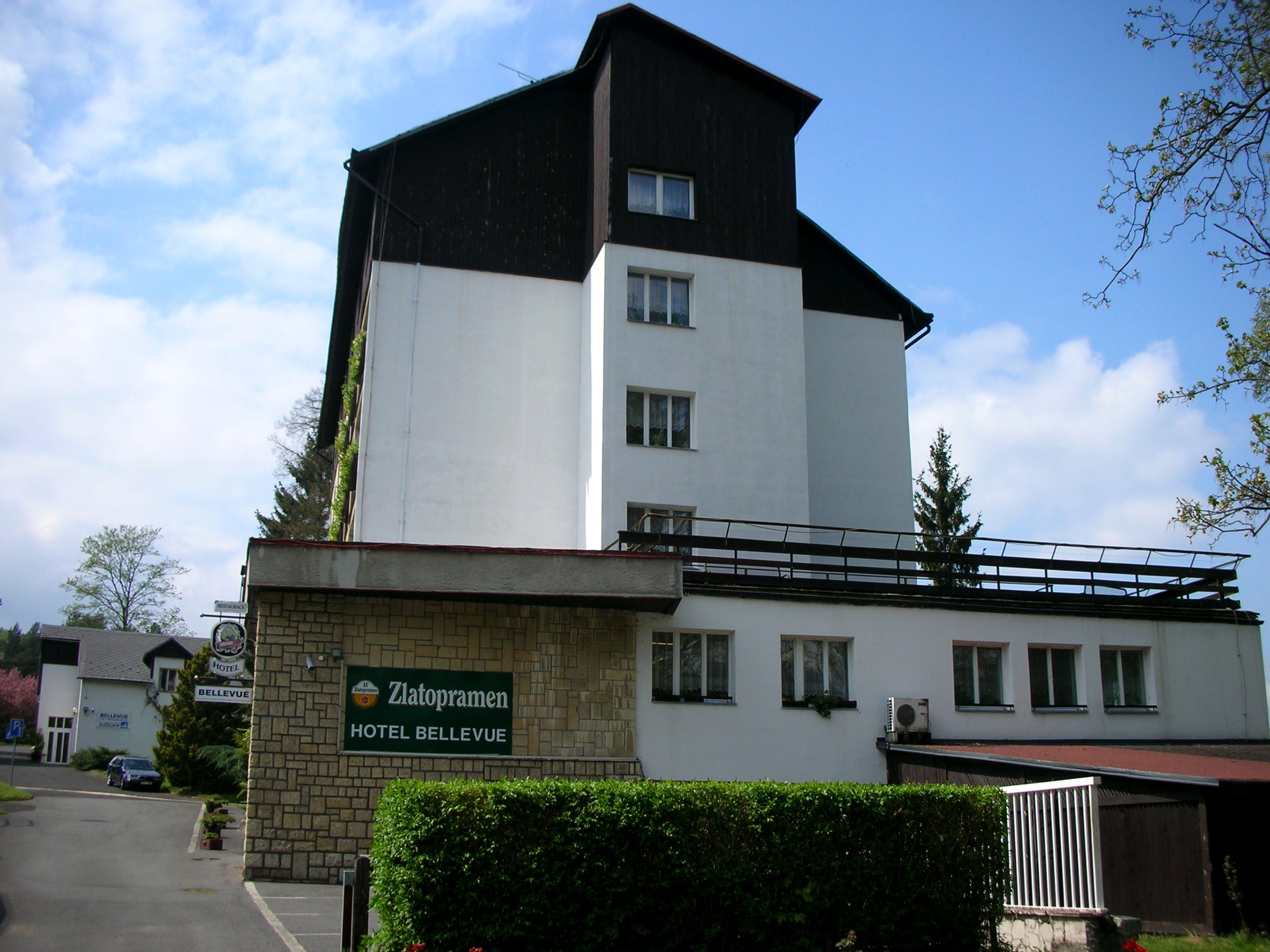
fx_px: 1284
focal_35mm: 35
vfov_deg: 40.7
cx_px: 635
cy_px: 476
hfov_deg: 52.6
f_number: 8.5
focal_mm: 5.8
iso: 50
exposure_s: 1/113
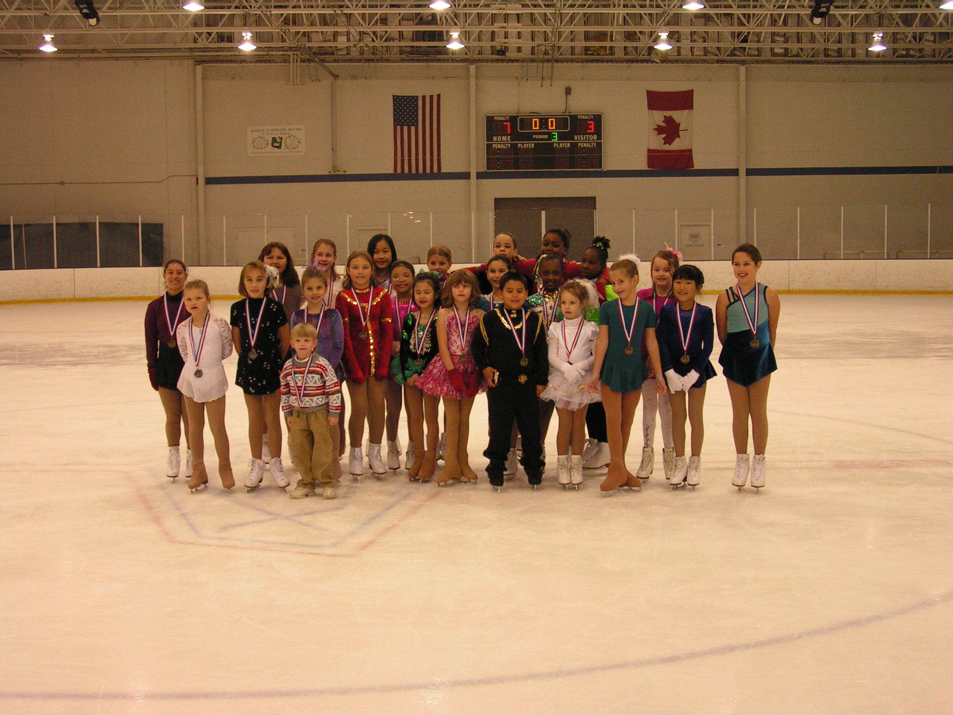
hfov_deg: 40.4
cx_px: 476
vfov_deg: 30.9
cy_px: 358
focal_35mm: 47
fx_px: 1294
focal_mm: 7.8
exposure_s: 1/60
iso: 125
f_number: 2.8
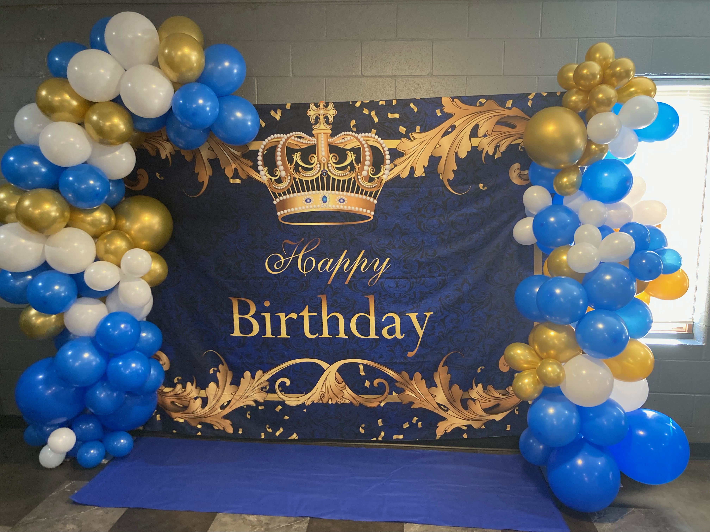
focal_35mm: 28
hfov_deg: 63.4
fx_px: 574
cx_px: 355
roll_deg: -0.7
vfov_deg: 49.7
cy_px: 266
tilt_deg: -6.4
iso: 250
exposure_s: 1/40
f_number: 1.8
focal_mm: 3.99
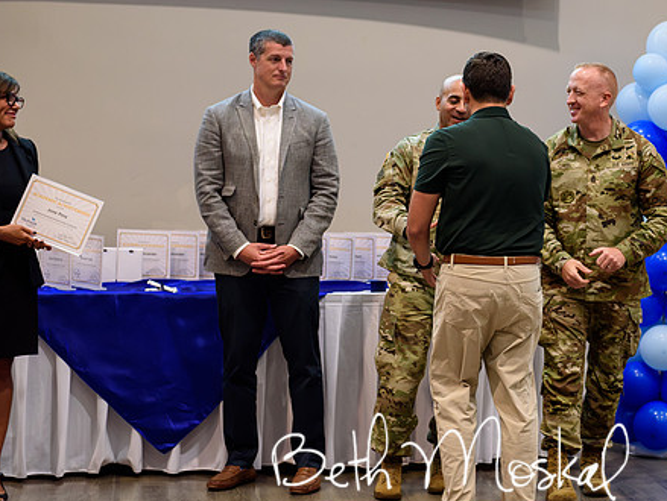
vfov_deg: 14.5
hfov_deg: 19.0
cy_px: 211
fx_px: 1967
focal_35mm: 102
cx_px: 551
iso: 1000
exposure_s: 1/160
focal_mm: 62
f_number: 2.8
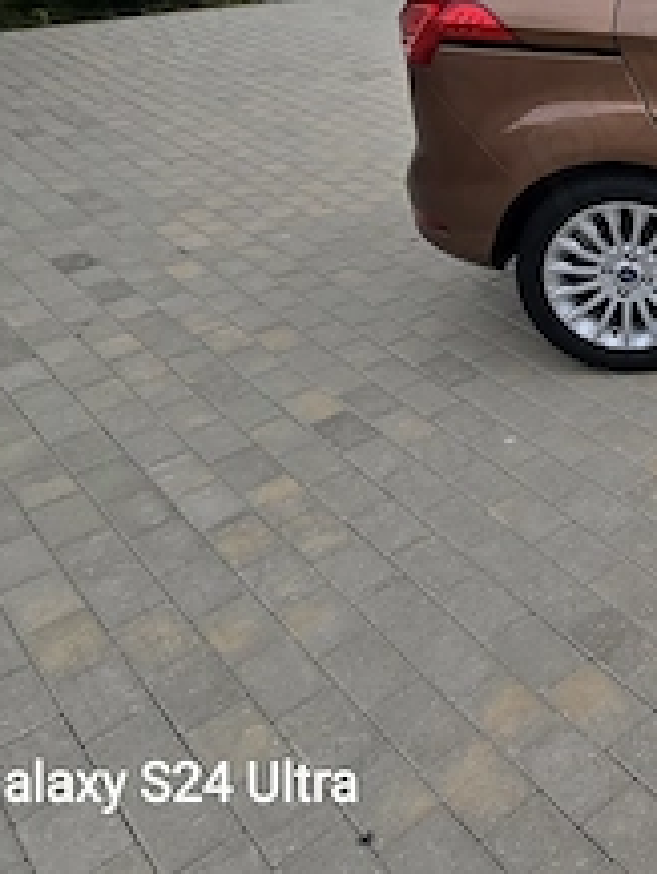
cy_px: 36
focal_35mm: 36
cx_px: 1060
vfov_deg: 44.9
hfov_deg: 25.5
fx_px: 910
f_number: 2.2
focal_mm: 2.2
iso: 50
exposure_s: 1/981
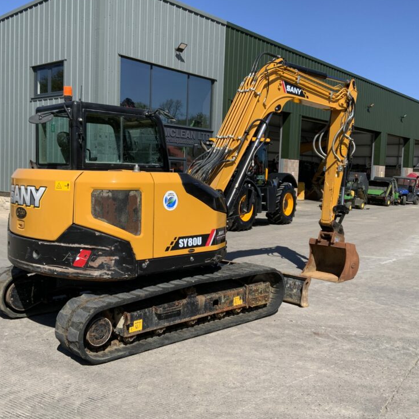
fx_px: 493
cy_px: 203
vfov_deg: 46.0
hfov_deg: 46.0
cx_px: 191
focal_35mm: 36
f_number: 1.8
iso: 16
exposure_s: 1/1848
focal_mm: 3
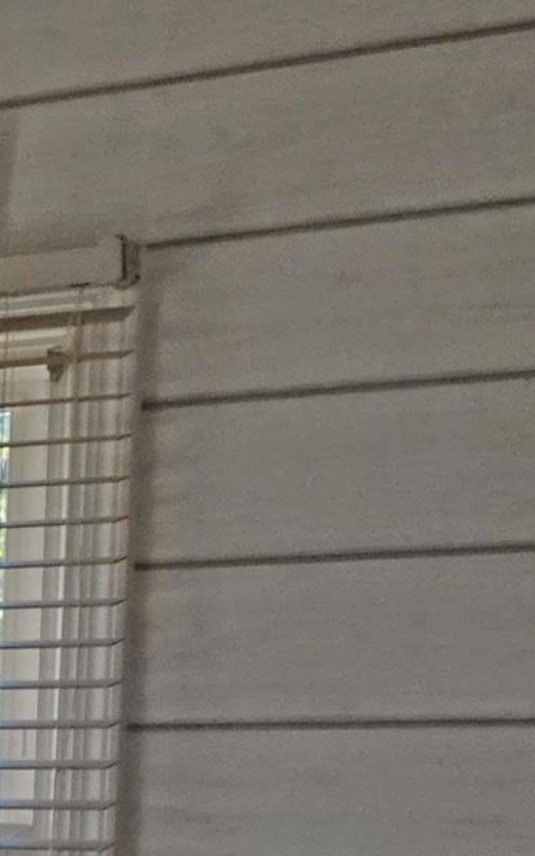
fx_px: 2801
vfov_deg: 16.7
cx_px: -1185
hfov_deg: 8.6
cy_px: 1011
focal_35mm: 120
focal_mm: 8.84
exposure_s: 1/400
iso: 800
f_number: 3.2
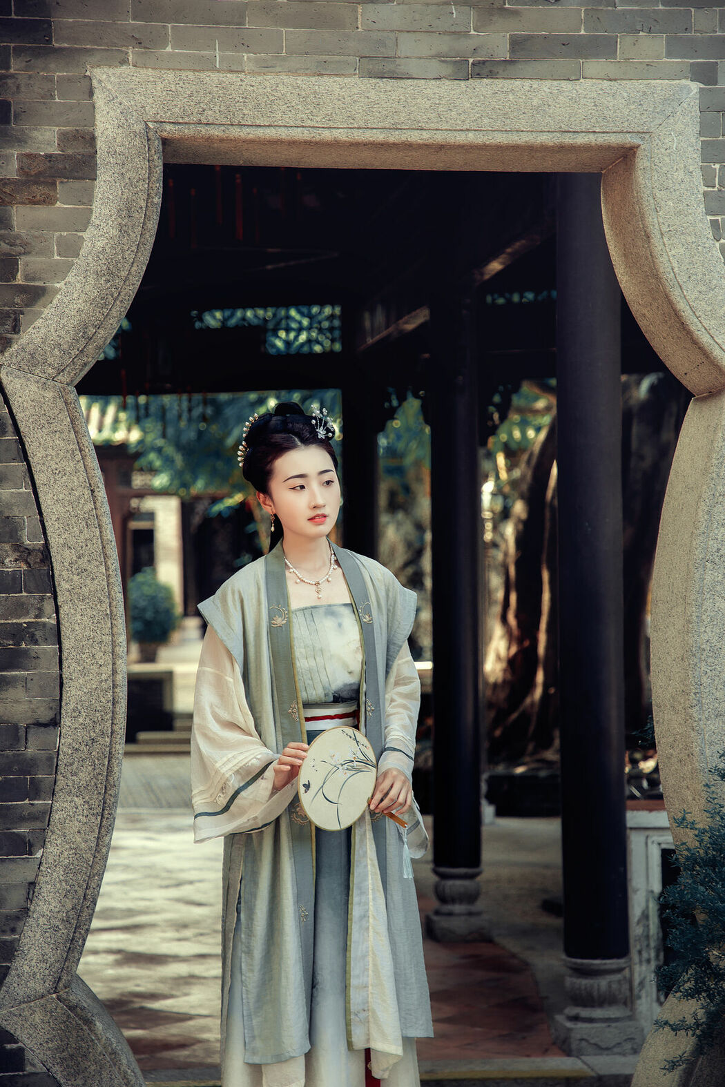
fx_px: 2568
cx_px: 362
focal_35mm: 85
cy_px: 544
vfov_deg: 23.9
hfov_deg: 16.1
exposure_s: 1/80
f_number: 4
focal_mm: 85
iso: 200
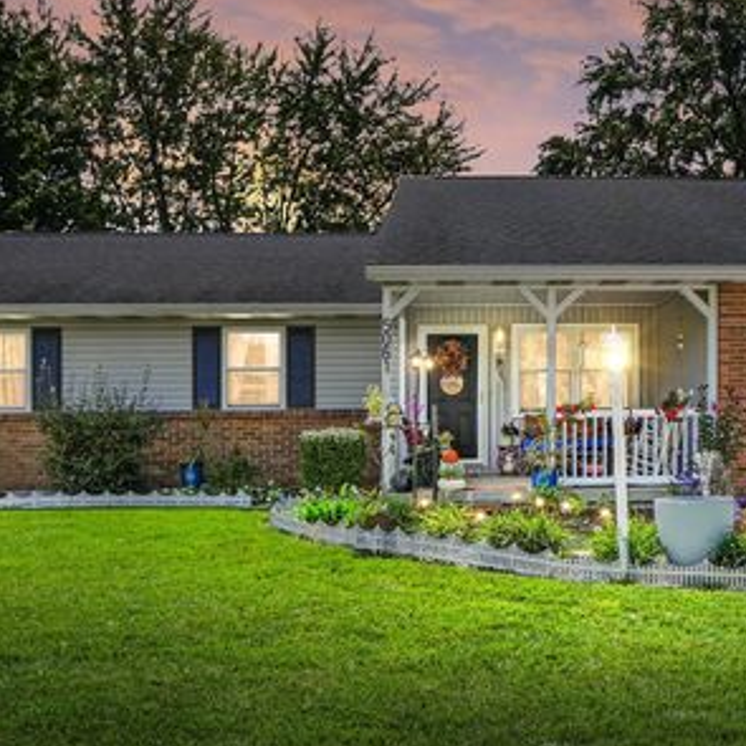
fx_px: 876
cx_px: 521
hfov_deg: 45.2
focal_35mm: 36
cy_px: 419
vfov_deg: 46.0
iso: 100
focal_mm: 13
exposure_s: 1/800
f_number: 4
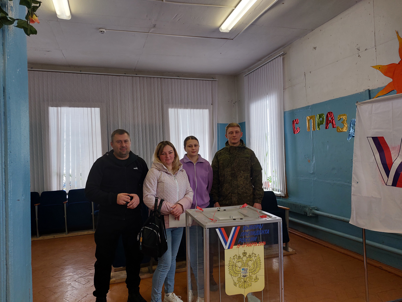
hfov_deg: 71.6
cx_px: 201
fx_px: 279
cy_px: 151
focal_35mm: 24
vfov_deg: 56.8
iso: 50
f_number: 1.8
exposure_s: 1/50
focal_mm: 5.23
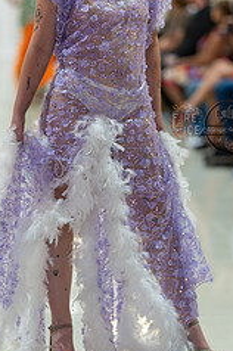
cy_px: 127
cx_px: 105
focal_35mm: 161
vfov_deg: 12.8
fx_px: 1567
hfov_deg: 8.5
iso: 200
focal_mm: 85
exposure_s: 1/160
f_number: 1.4
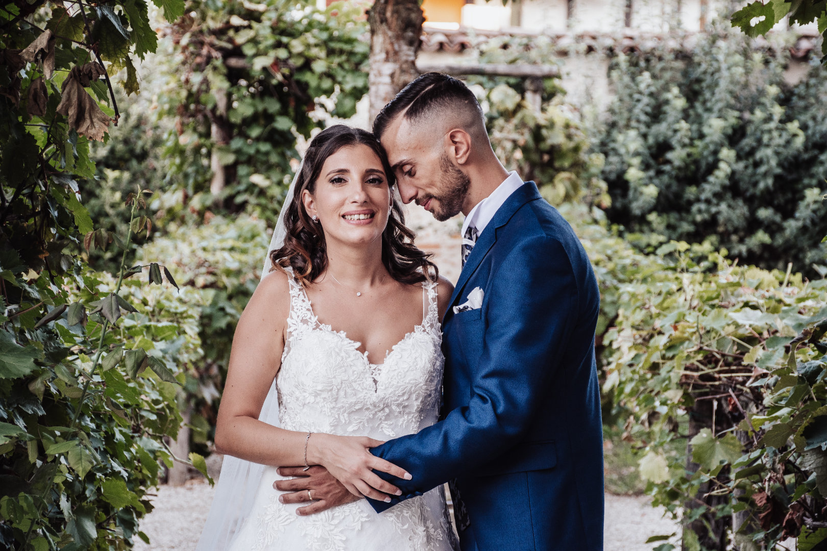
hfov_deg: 19.5
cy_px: 276
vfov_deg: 13.0
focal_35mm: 105
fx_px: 2412
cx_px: 414
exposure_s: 1/125
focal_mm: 70
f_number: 5
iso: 360
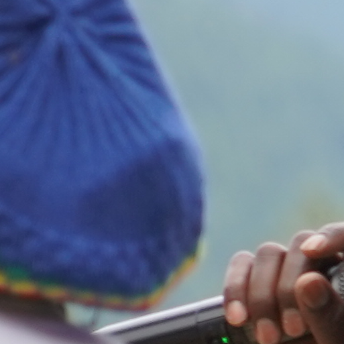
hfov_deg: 1.7
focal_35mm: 1044
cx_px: 394
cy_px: 796
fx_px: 11738
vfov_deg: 1.7
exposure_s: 1/160
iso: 250
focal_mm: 105
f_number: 4
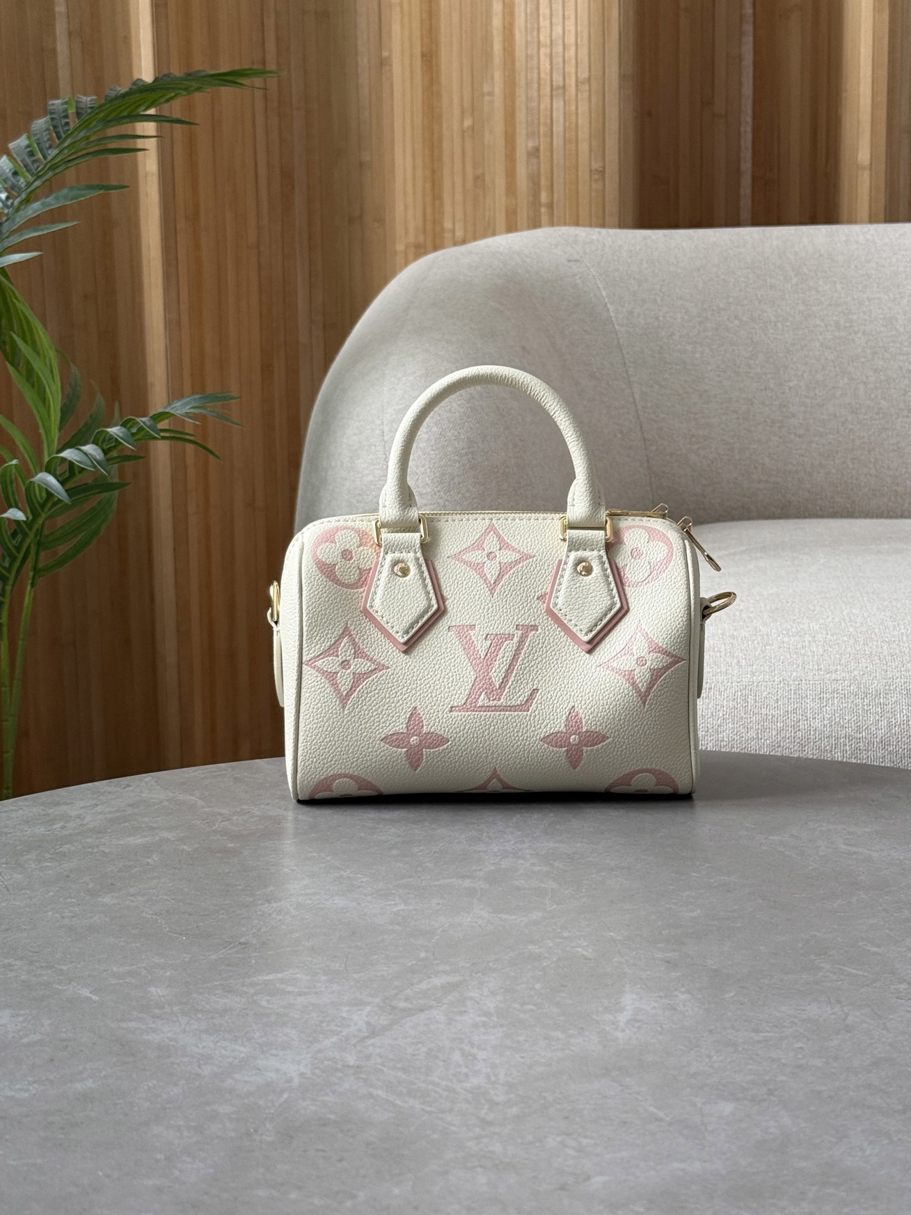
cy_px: 581
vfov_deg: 34.9
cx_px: 491
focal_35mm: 55
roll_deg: -0.8
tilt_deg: -6.0
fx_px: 1930
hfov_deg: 26.6
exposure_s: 1/98
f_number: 1.78
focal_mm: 6.76
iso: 100
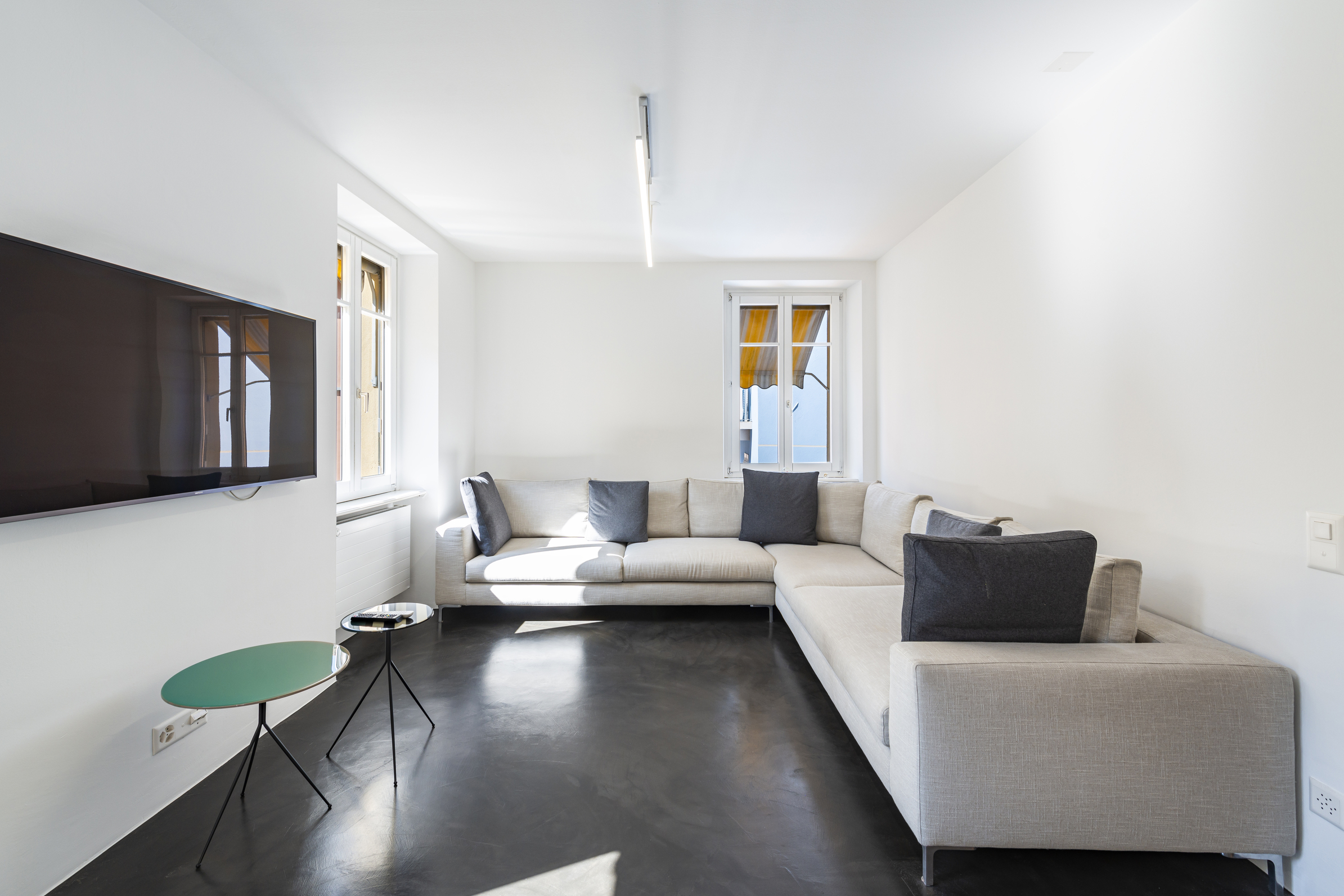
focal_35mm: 15
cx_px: 653
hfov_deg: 100.4
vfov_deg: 77.3
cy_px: 436
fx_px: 560
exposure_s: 1/13
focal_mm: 14
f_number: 8
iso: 100
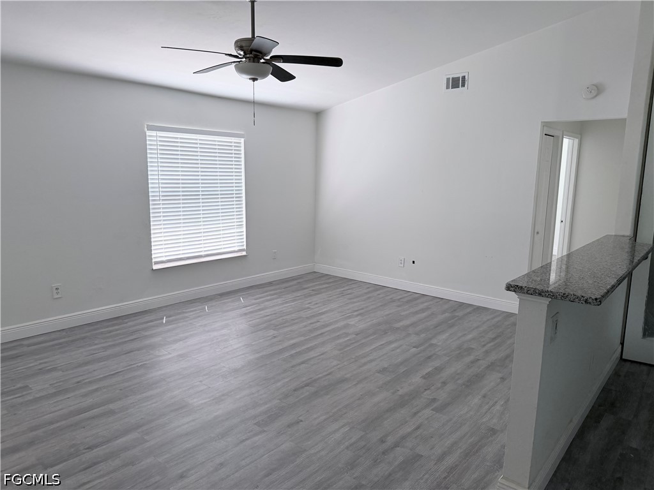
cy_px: 245
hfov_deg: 71.6
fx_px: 453
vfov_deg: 56.8
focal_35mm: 24
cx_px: 327
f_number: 1.78
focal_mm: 6.76
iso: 200
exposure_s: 1/112
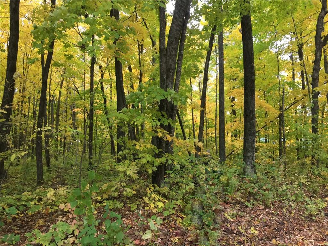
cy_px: 123
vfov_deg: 48.2
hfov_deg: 61.7
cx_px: 164
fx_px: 275
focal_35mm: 29
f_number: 2.2
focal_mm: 4.15
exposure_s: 1/15
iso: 32
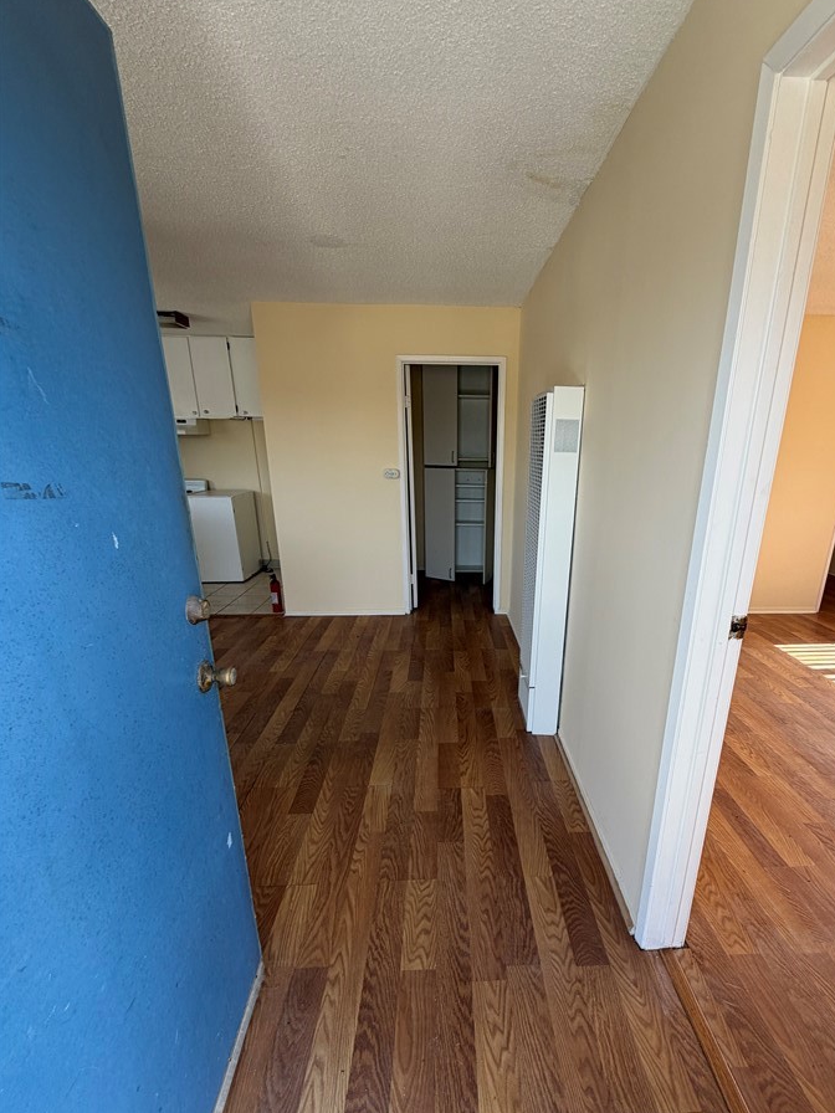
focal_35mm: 16
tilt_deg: -17.3
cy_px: 620
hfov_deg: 77.7
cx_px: 475
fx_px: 515
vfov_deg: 94.1
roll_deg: +0.0
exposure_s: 1/121
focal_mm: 2.22
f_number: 2.2
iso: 64
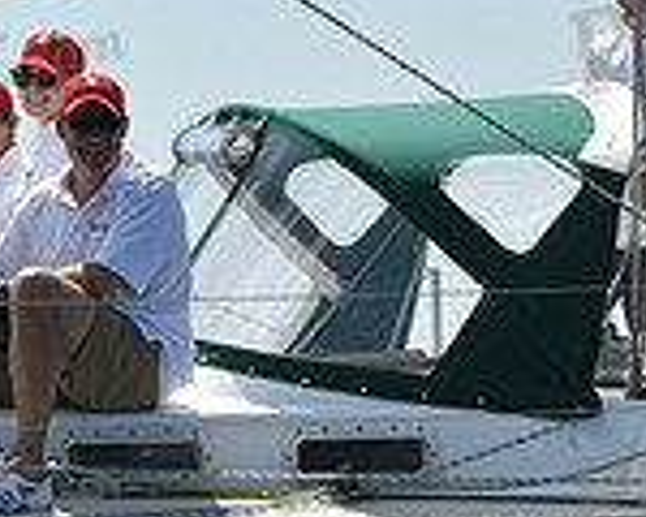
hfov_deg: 5.1
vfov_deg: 4.1
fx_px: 7265
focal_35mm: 380
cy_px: 269
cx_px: 349
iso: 250
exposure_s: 1/1250
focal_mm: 105
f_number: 8
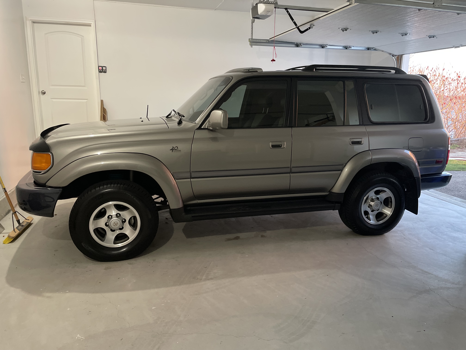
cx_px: 233
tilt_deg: -11.6
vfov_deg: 53.1
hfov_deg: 67.3
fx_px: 350
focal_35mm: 26
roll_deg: -0.6
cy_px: 175
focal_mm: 4.2
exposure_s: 1/60
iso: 320
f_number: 1.6
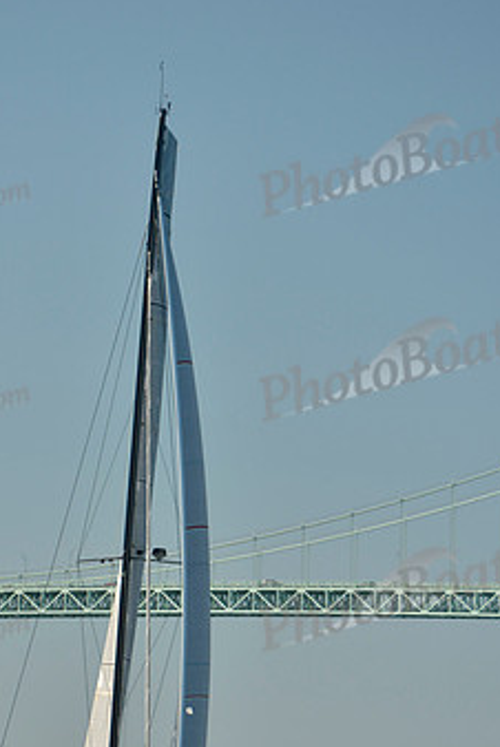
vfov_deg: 6.0
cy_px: 511
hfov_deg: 4.0
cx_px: 145
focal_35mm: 343
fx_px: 7131
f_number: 5
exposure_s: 1/1250
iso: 400
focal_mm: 200
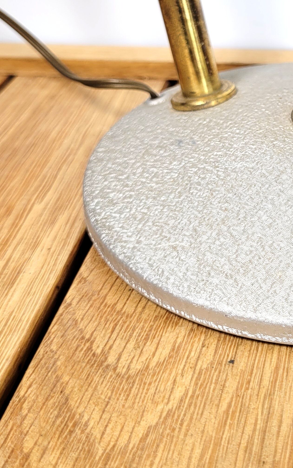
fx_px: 702
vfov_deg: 36.1
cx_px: 292
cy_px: 124
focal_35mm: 55
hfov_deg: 22.7
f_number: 1.8
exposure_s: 1/521
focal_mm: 5.4
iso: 40
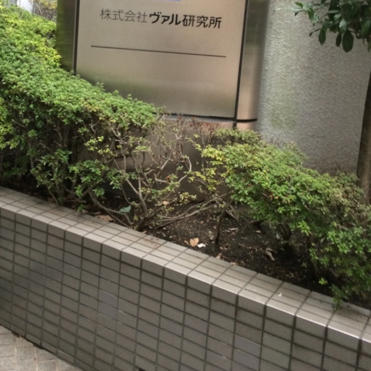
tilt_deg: -9.0
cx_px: 150
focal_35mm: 41
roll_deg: -6.0
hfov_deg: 40.8
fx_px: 497
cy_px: 87
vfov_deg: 39.7
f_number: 2.2
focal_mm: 4.15
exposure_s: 1/30
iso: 100
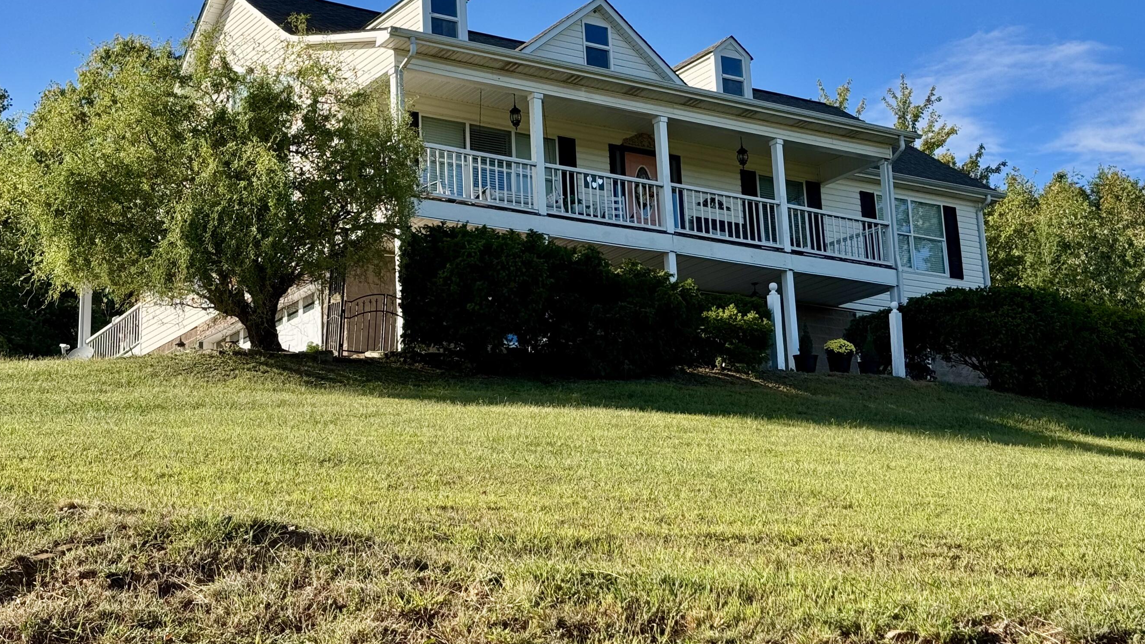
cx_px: 571
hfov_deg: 35.4
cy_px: 260
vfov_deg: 20.4
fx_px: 1791
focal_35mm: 59
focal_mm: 6.76
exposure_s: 1/3257
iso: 64
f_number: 1.78
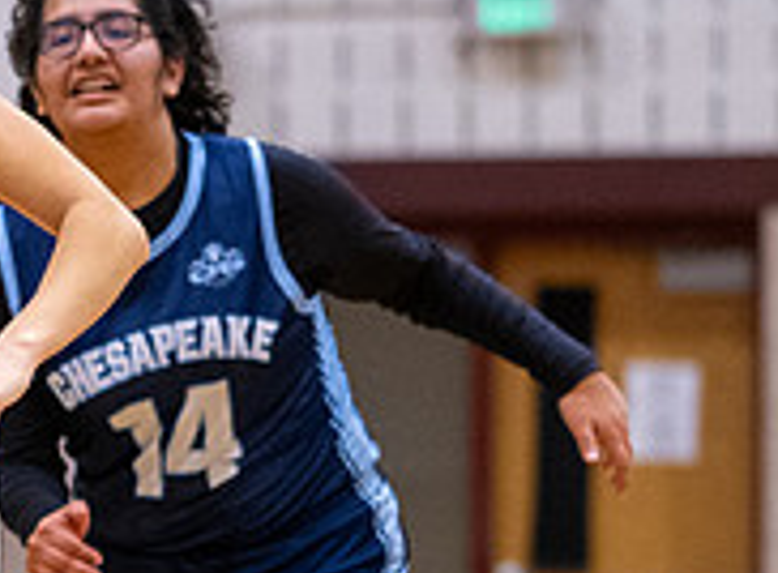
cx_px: -444
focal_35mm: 542
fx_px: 12102
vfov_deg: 2.7
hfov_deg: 3.7
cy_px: 815
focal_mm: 85
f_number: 1.8
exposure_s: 1/1250
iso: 2000
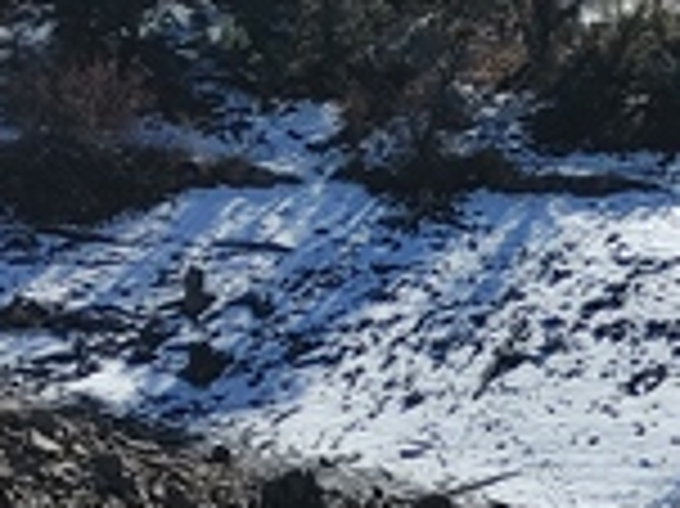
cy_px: 769
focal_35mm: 174
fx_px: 3415
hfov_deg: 10.5
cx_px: 1355
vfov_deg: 8.3
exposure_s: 1/4545
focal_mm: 5.58
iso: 50
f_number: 1.8
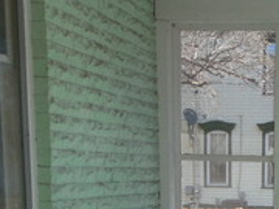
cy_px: 297
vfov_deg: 15.5
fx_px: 717
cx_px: 288
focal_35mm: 89
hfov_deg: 21.2
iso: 125
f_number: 3.3
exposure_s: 1/200
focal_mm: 4.5
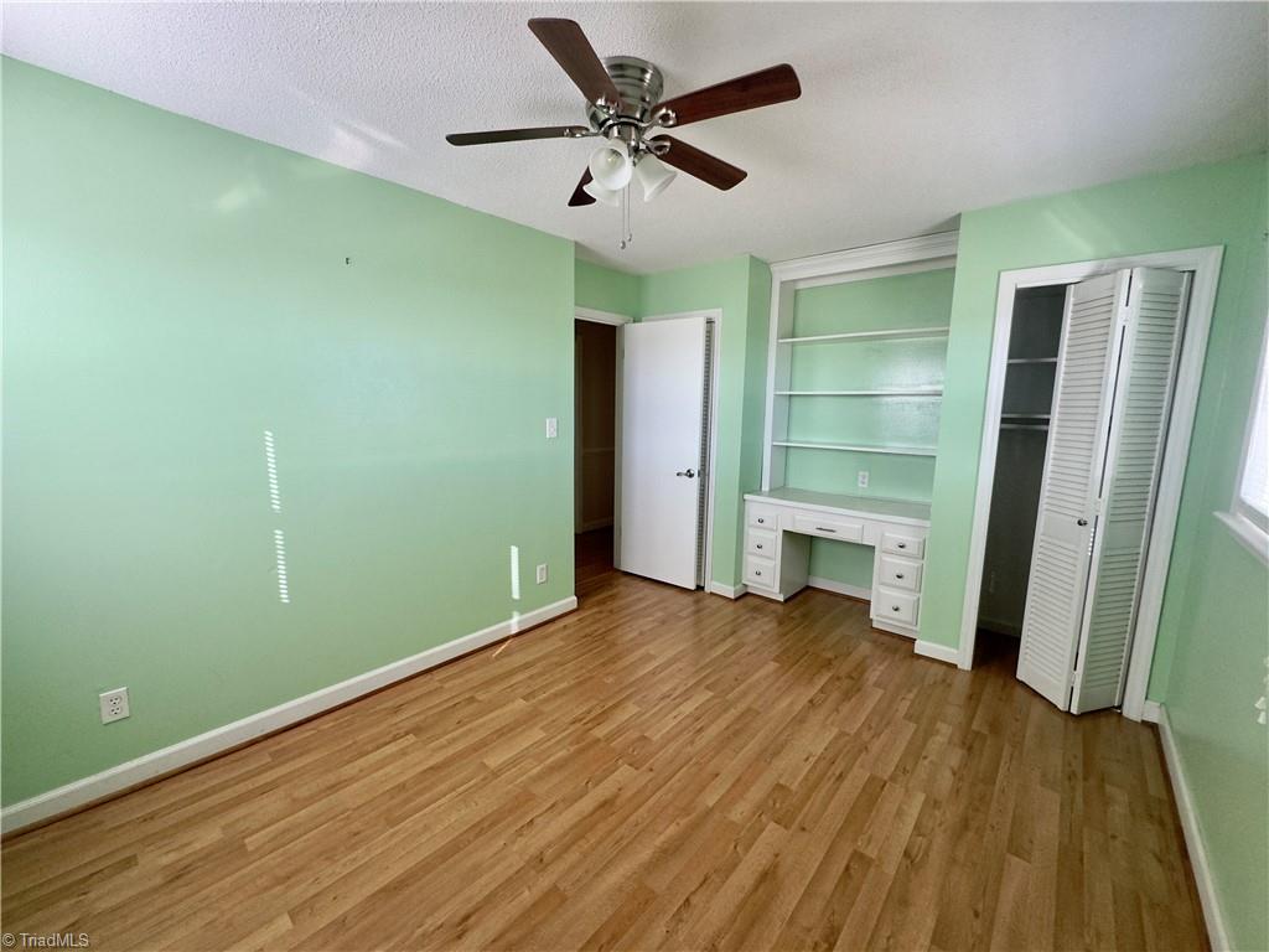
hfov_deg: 102.1
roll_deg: -1.1
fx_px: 513
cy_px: 476
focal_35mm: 14
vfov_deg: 85.7
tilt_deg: -9.4
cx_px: 634
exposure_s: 1/120
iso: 125
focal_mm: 2.22
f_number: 2.2
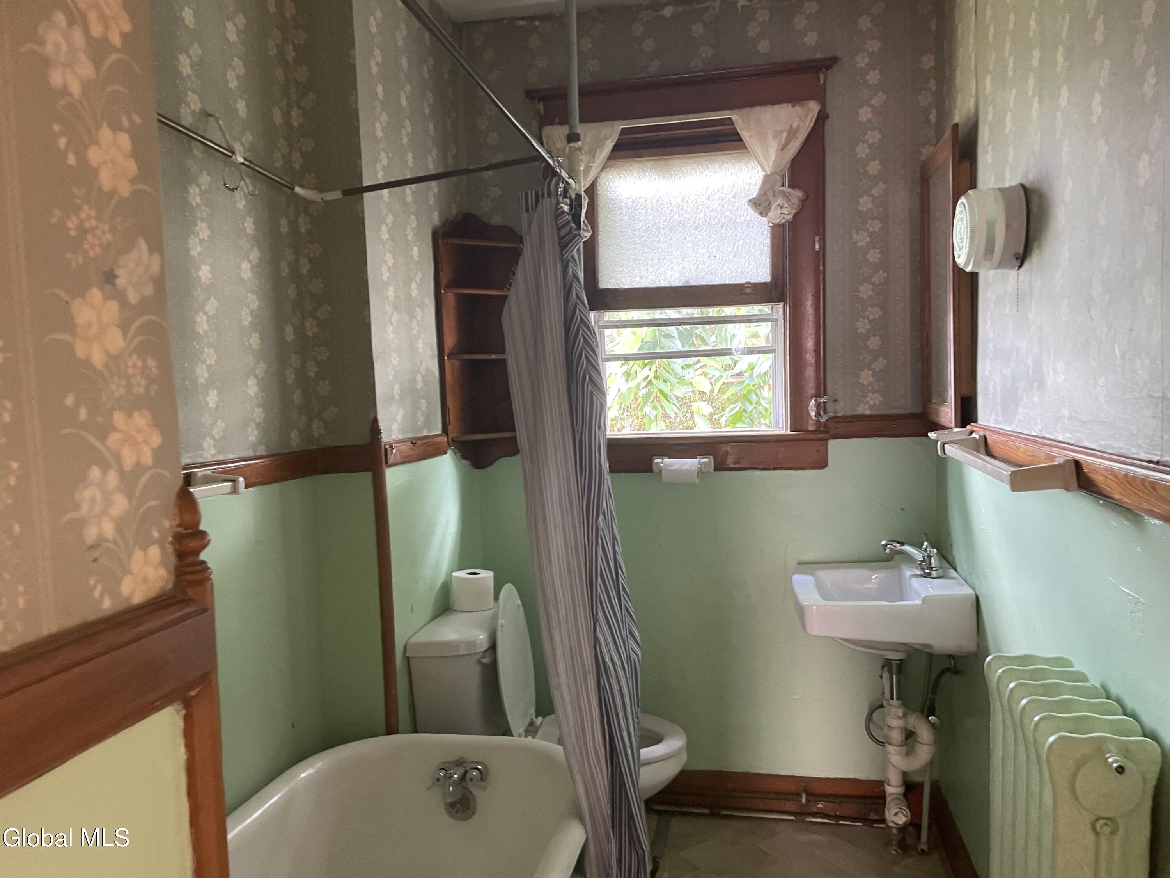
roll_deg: +2.3
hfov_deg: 67.3
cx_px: 585
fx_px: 879
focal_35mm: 26
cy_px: 439
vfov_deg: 53.1
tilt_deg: -4.8
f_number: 1.6
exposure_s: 1/60
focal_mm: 4.2
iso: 500
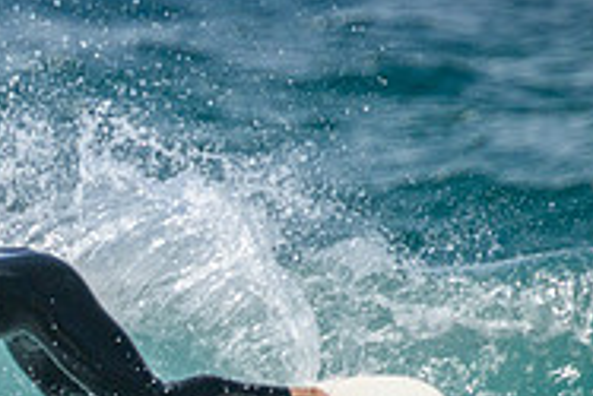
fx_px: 48201
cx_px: -117
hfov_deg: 0.7
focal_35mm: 2924
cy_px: 460
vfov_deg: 0.5
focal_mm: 800
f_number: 11
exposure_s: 1/2000
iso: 450
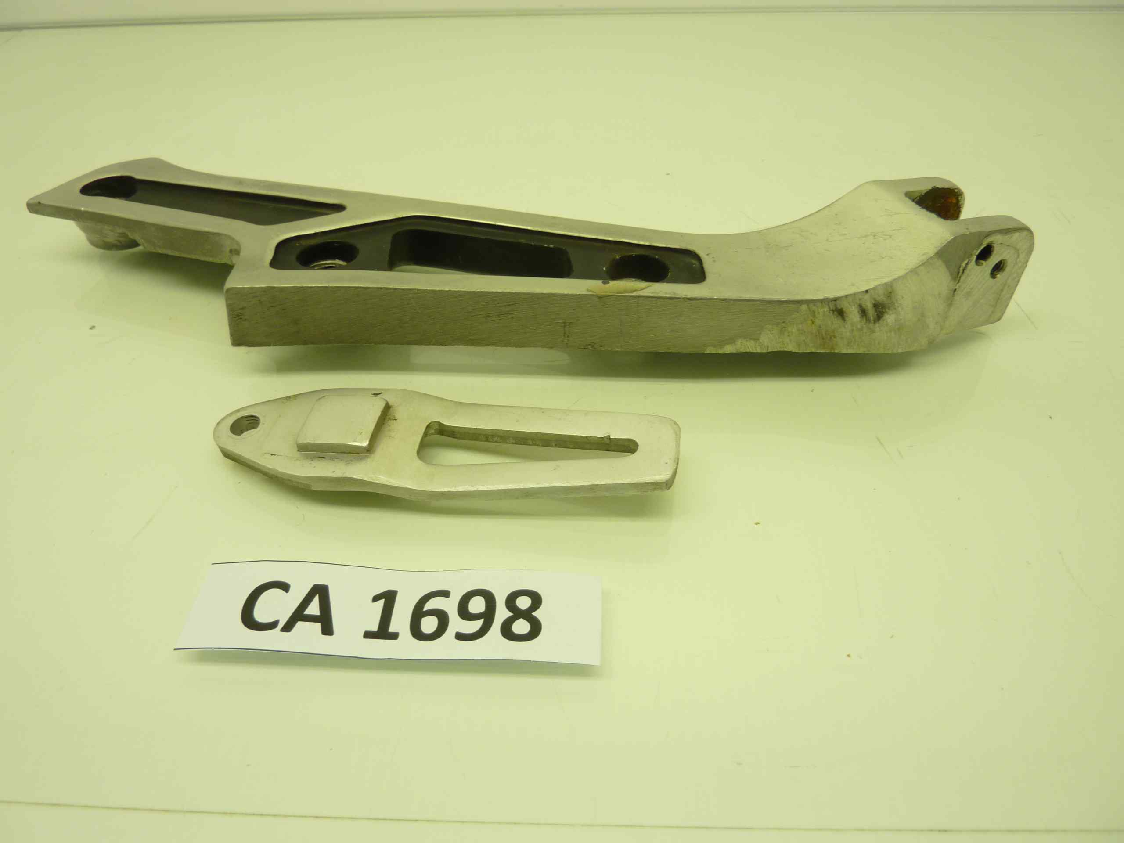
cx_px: 562
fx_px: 812
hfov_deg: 69.4
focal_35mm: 25
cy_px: 422
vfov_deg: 54.9
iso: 80
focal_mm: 4.1
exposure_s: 1/30
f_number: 3.3
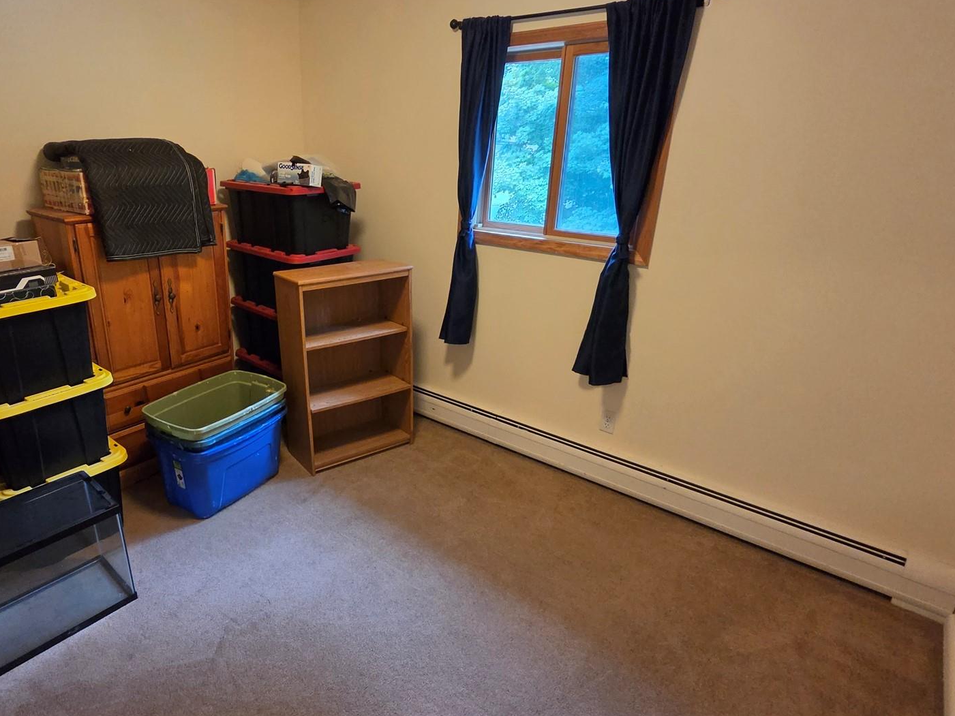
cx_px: 368
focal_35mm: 19
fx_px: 524
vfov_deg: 68.7
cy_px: 342
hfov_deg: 83.3
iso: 640
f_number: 2.2
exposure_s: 1/60
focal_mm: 2.2
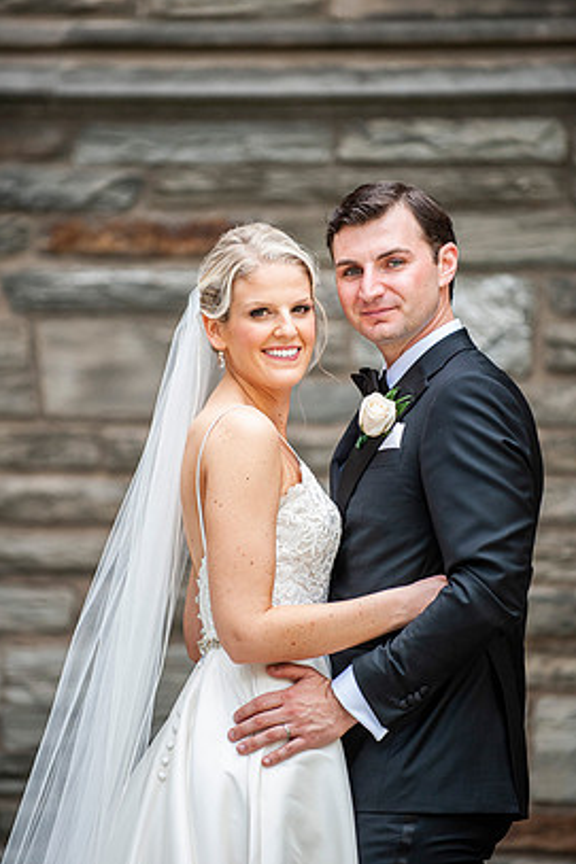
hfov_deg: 6.2
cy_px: 422
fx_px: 5308
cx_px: 297
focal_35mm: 221
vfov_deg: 9.3
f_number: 2.8
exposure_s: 1/2500
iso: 1600
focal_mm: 200
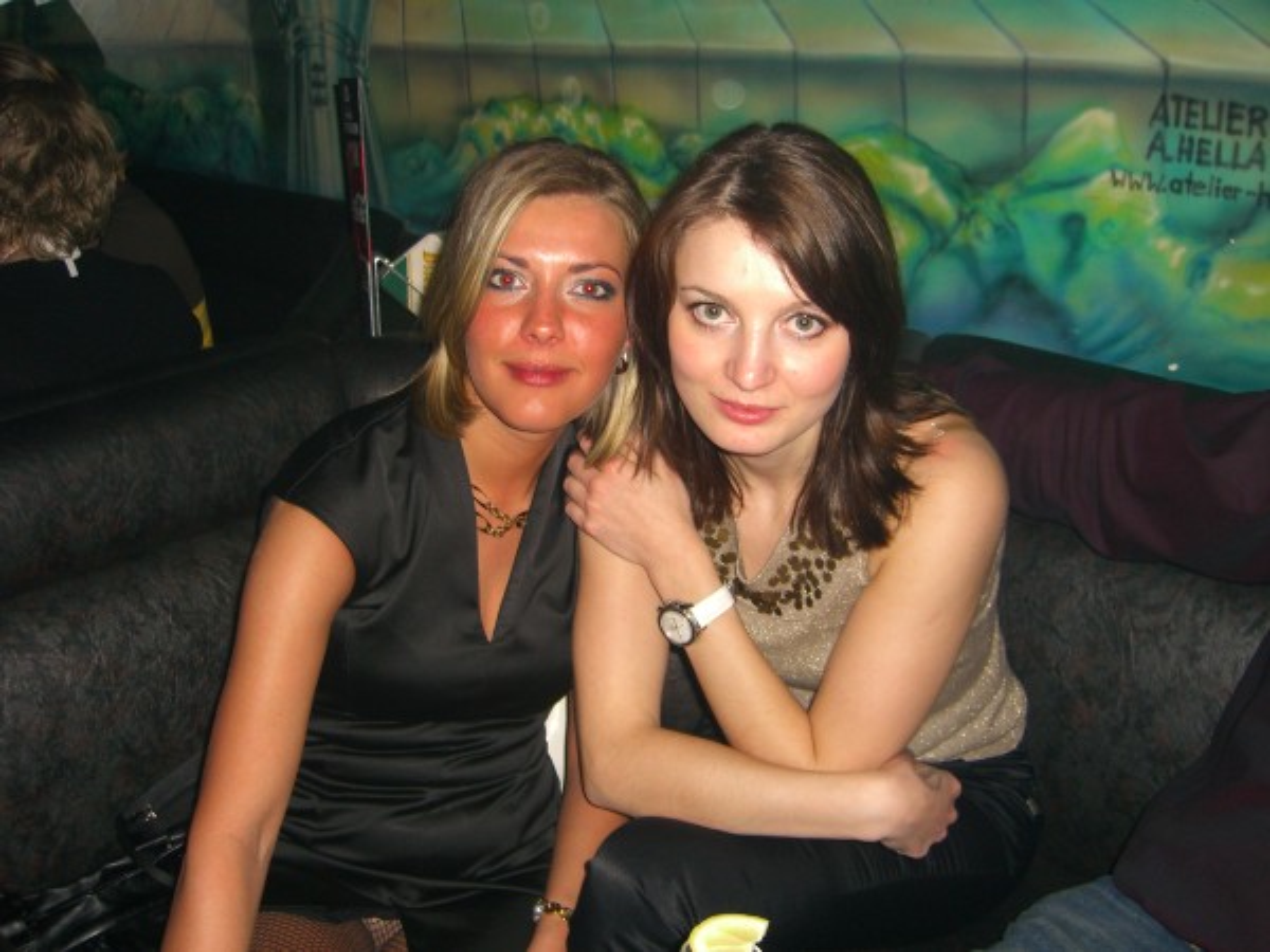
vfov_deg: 37.7
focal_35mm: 38
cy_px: 476
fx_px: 1394
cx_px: 635
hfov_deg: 49.0
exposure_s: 1/60
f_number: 2.8
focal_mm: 7.9
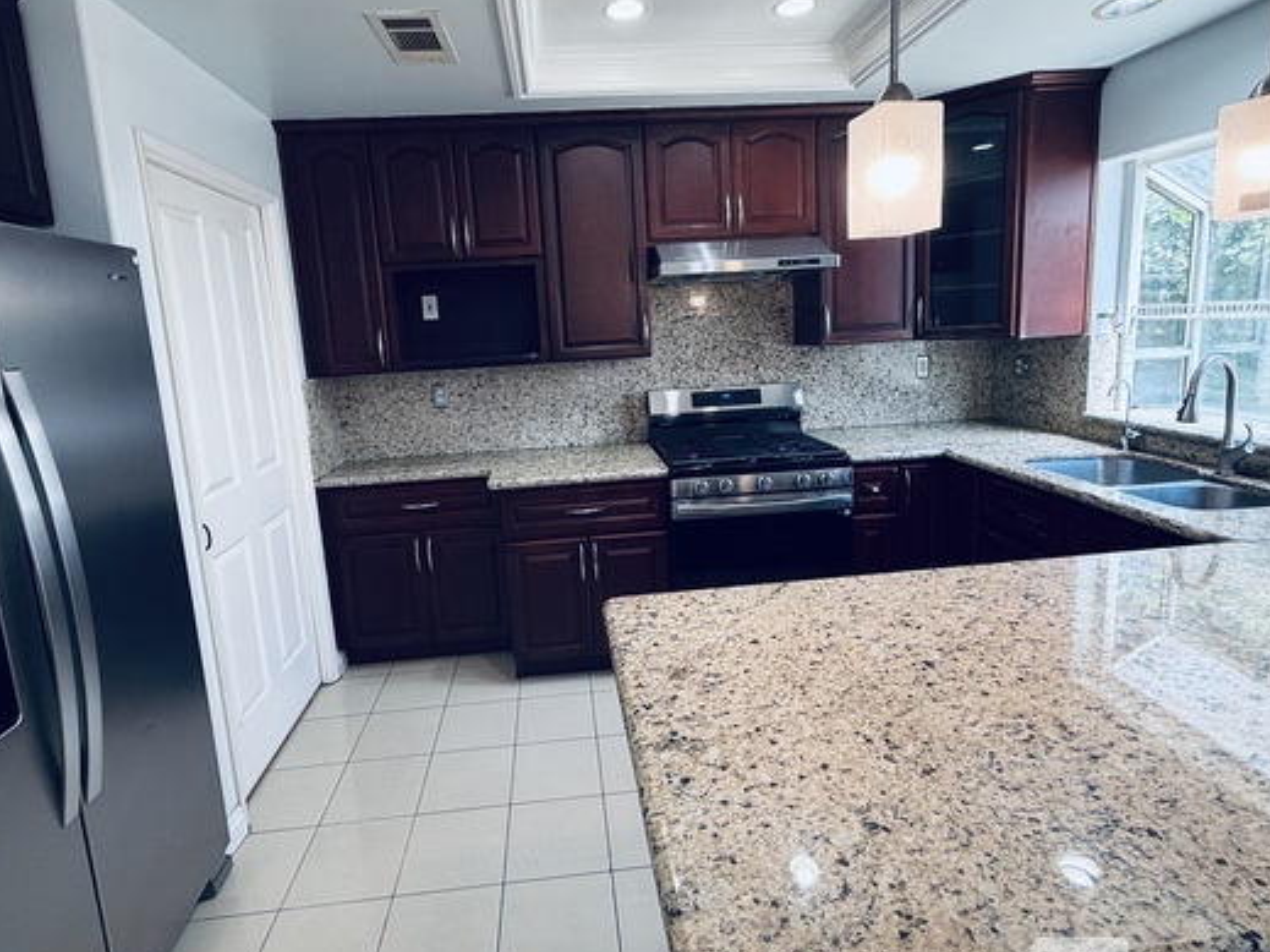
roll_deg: +4.0
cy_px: 423
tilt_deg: -9.7
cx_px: 611
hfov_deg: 87.7
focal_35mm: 18
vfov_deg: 71.3
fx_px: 660
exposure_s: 1/120
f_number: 2.2
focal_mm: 2.22
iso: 125
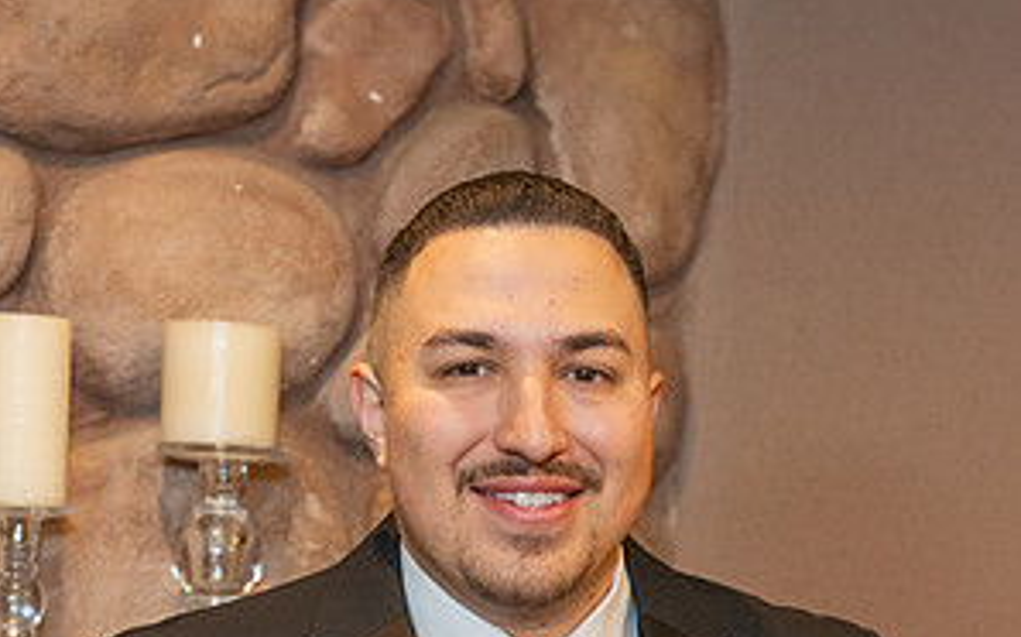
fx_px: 2893
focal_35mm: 104
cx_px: 475
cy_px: 764
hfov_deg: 20.0
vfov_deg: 12.3
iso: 640
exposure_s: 1/160
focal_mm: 45
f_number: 4
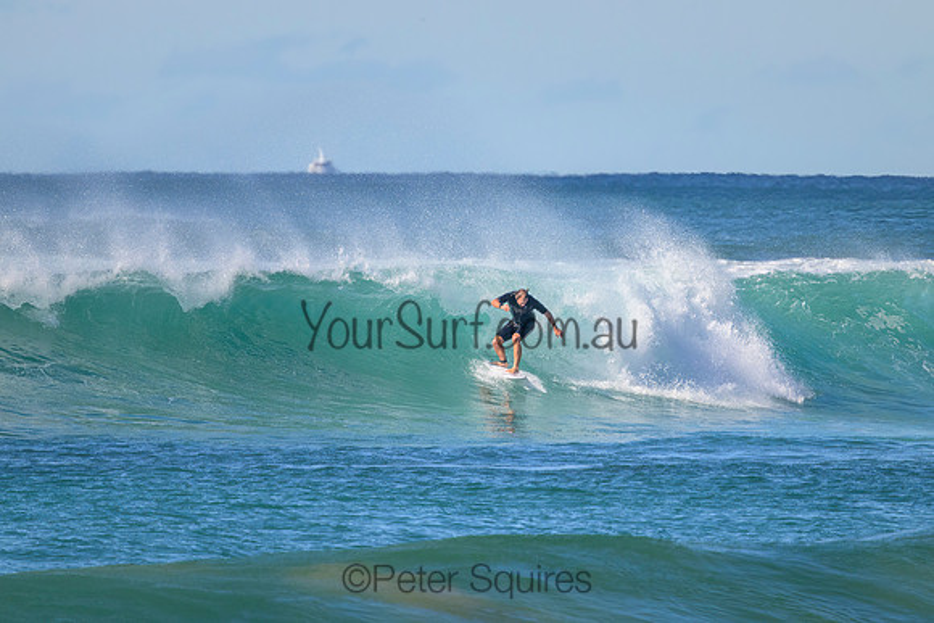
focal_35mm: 833
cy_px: 312
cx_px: 467
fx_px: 21624
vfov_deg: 1.7
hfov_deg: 2.5
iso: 1400
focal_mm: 800
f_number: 11
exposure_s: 1/2000
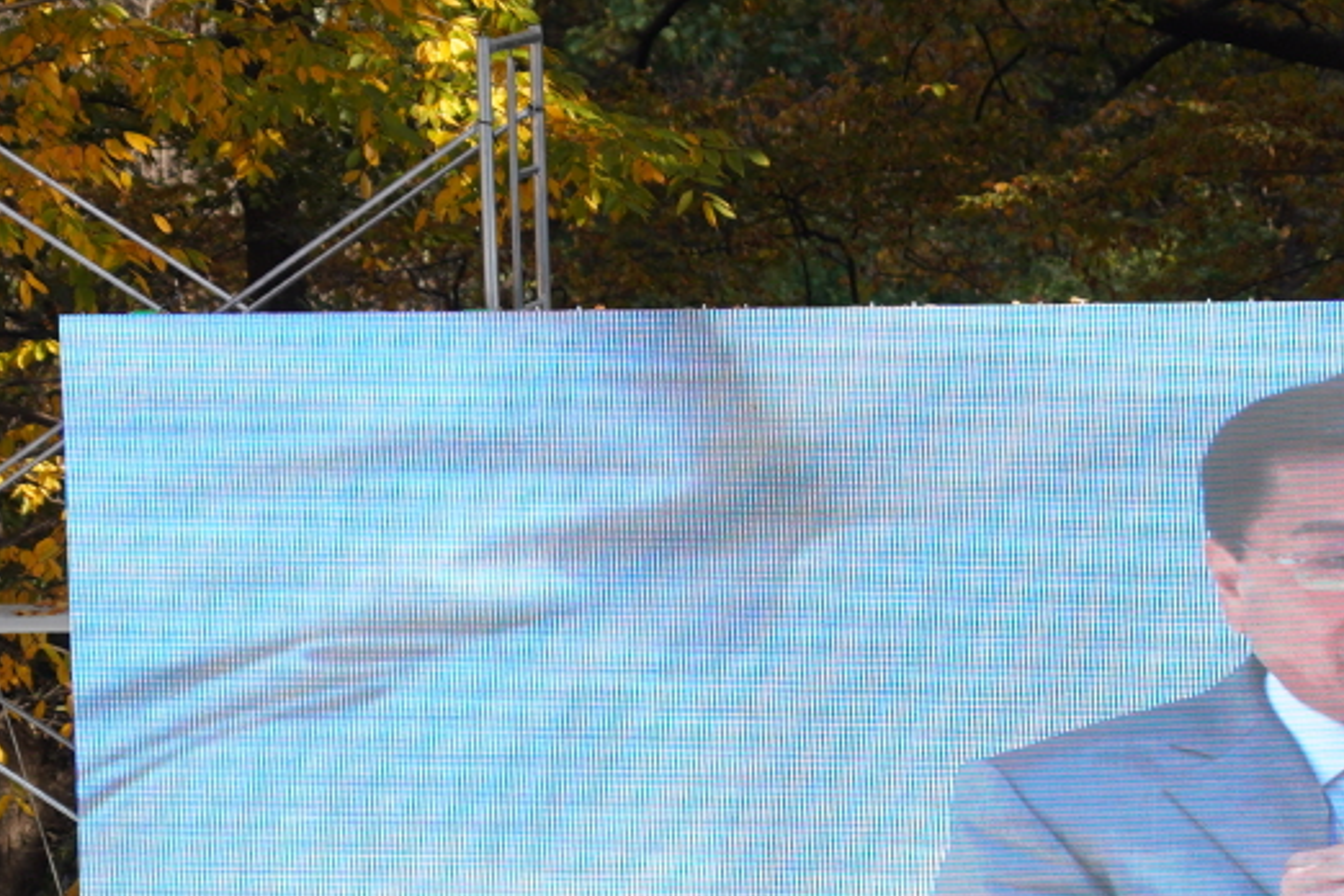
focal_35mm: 293
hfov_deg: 7.0
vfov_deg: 4.7
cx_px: 1192
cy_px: 1331
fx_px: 10938
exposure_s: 1/200
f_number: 4.5
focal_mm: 85
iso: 100
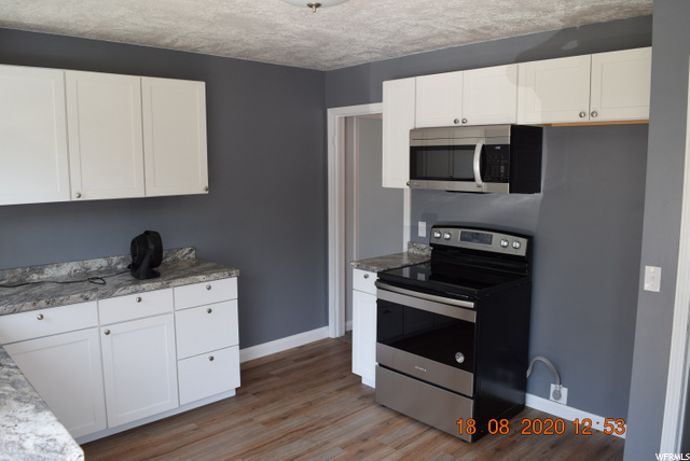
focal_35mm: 27
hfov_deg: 67.3
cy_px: 230
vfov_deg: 48.0
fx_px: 518
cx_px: 345
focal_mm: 18
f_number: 5.6
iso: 400
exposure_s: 1/125
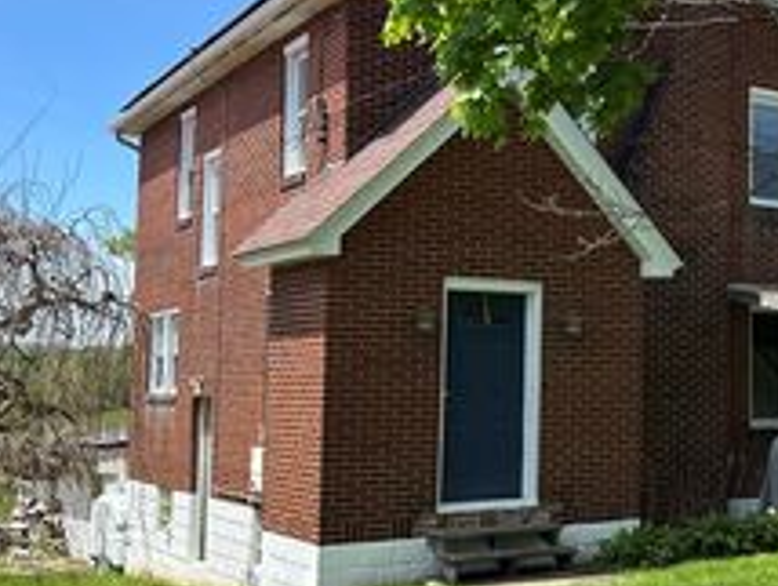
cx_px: 763
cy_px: 308
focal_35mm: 56
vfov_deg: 26.1
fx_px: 1260
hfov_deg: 31.9
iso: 80
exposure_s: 1/1880
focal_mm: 6.86
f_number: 1.78
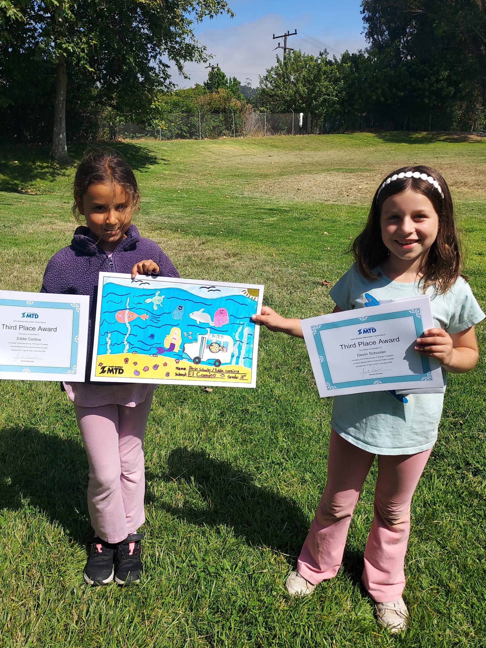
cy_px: 282
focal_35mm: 28
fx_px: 524
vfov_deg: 63.2
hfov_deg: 49.7
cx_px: 223
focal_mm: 4.6
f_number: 1.8
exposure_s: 1/1353
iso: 40
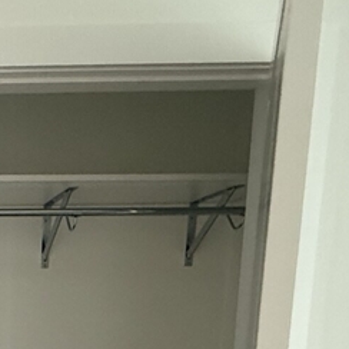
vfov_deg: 28.2
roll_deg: +0.2
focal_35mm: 52
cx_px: -133
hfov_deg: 26.5
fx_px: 593
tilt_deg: -8.3
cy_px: 429
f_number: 2.2
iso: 400
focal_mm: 2.22
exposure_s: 1/60
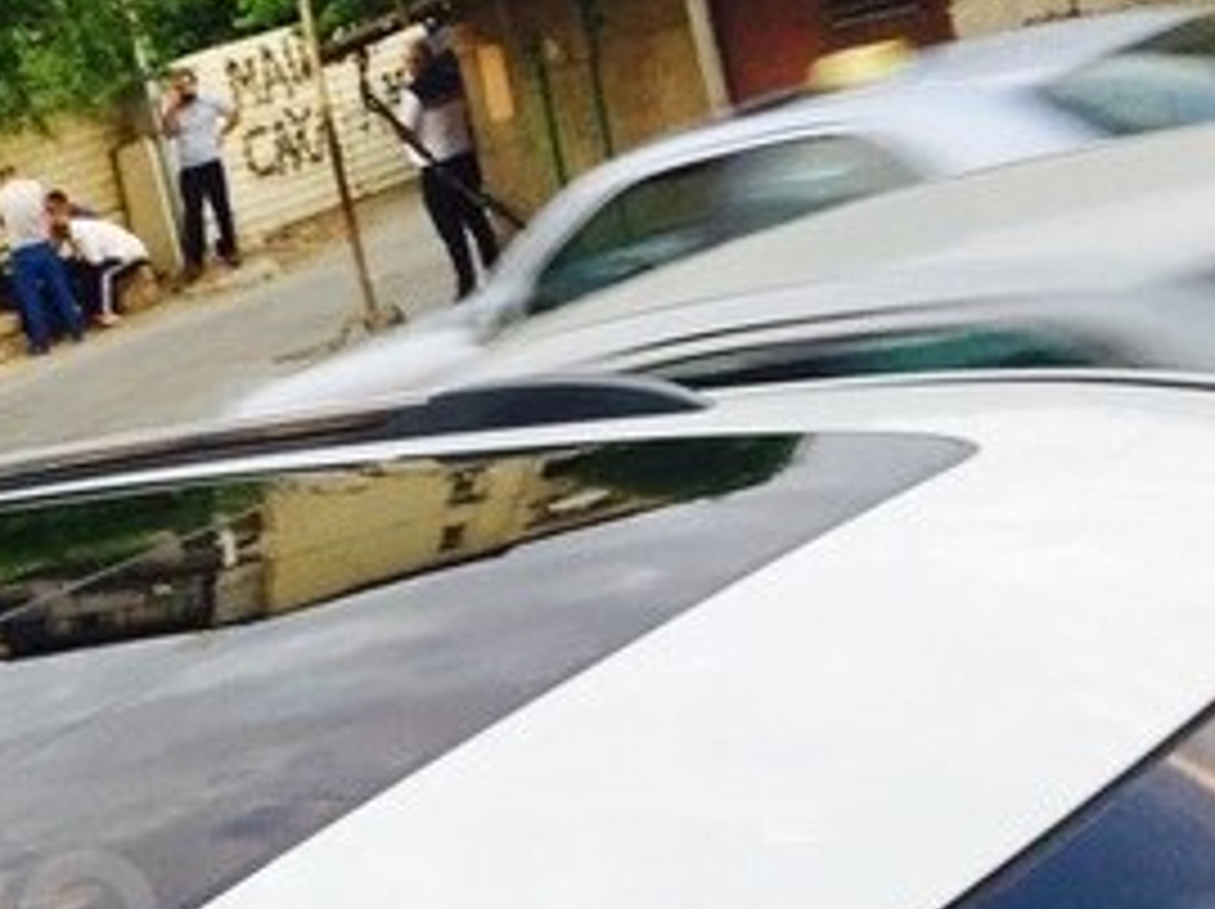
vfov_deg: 20.0
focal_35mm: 71
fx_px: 2490
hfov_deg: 26.0
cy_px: 920
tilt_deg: -13.8
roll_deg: +16.8
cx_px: 0
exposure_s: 1/50
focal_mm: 4.15
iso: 40
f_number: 2.2
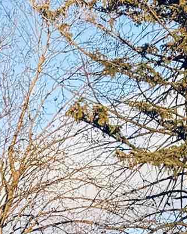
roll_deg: +0.4
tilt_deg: +3.2
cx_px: -314
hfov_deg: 8.0
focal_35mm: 174
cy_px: 443
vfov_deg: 10.3
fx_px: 1204
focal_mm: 6.76
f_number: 1.78
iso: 80
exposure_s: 1/637
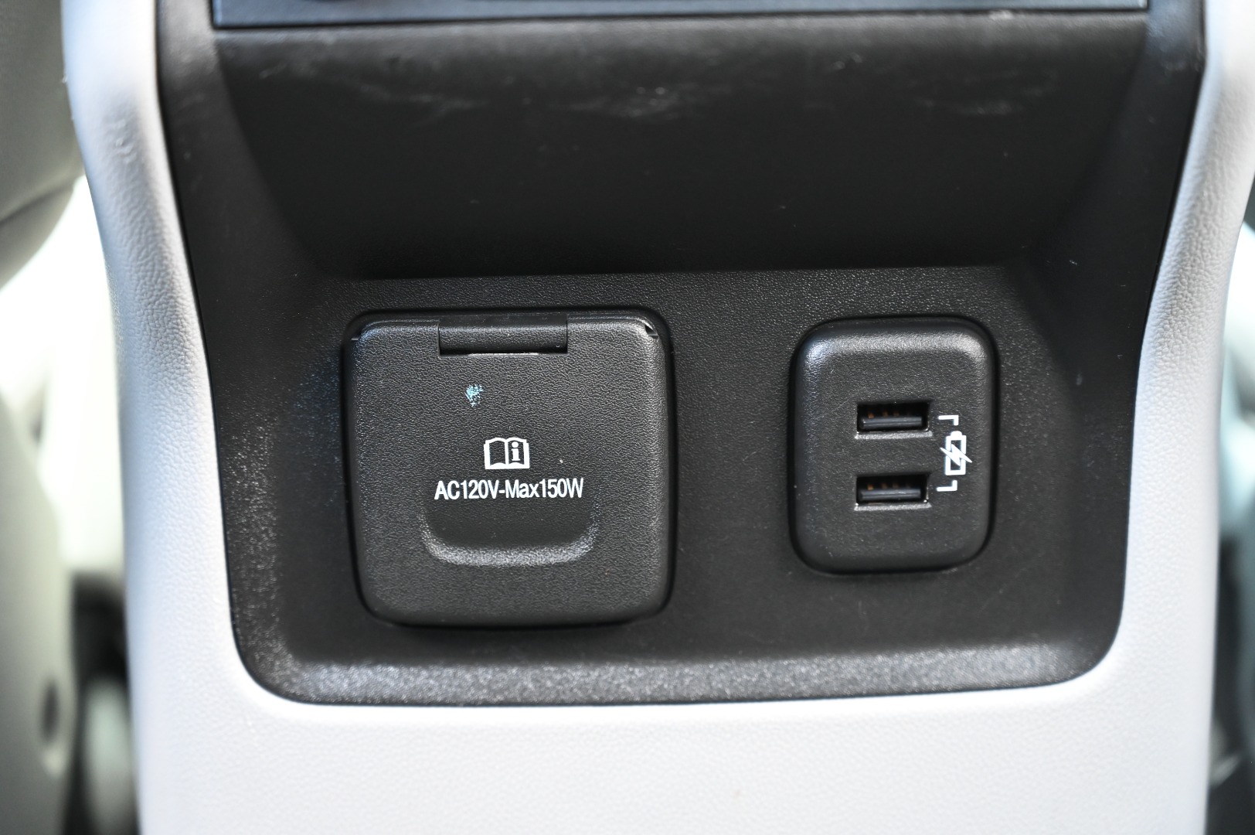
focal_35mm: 70
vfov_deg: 19.4
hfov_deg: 28.9
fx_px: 2438
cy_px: 418
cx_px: 628
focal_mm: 70
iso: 3200
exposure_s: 1/80
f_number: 4
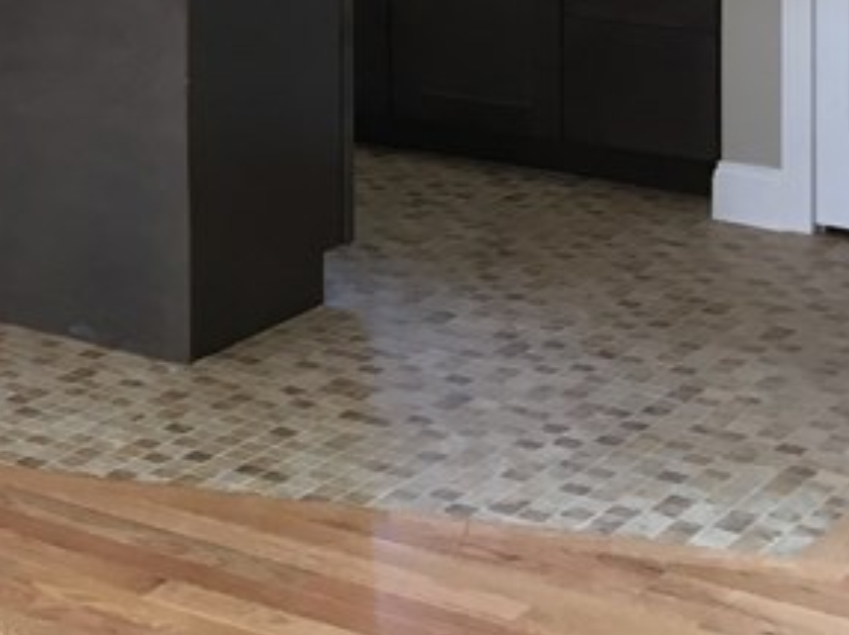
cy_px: -356
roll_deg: +0.7
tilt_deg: -1.1
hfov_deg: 17.9
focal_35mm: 104
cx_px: -196
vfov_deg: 13.3
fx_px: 2549
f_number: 2.2
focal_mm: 4.15
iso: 50
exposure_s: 1/30
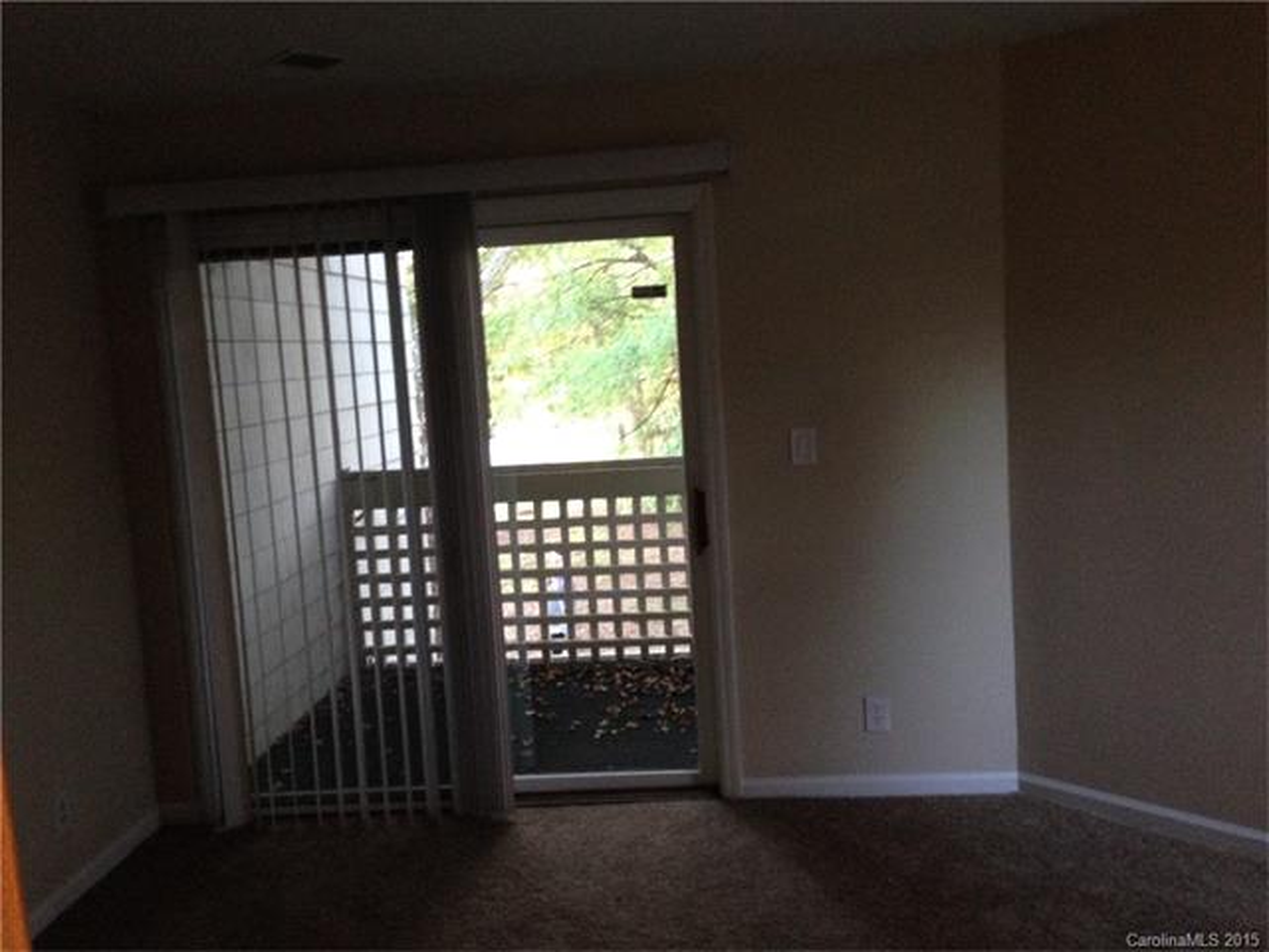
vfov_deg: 42.9
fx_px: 1210
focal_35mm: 33
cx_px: 634
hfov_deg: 55.4
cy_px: 476
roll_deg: +3.8
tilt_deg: -6.7
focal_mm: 4.12
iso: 320
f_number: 2.4
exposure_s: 1/20
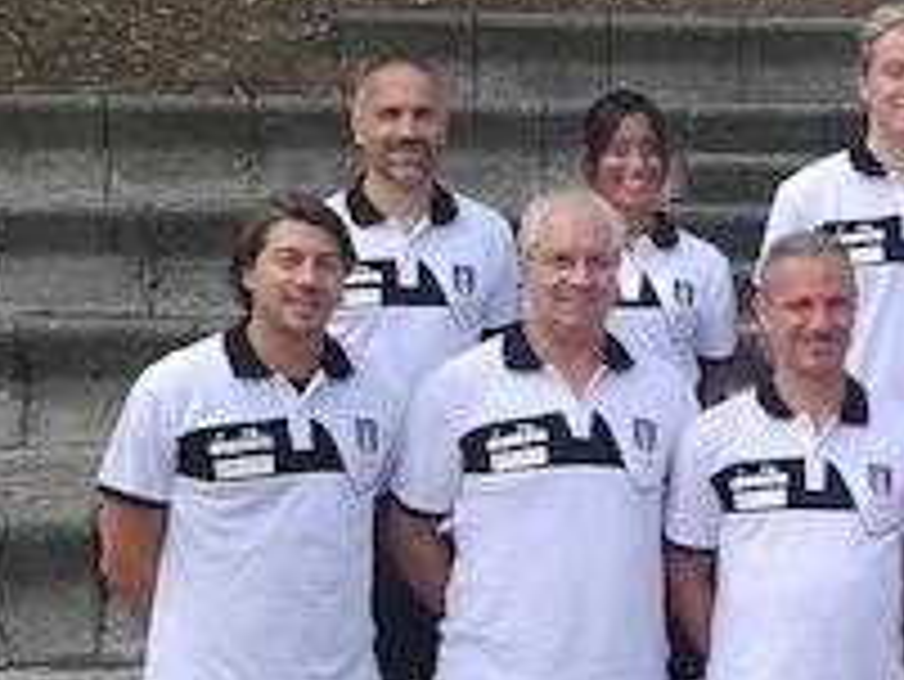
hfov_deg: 15.6
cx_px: 1030
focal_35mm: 122
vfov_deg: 12.1
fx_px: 3188
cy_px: 525
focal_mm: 4.5
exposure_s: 1/423
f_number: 2.2
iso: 50
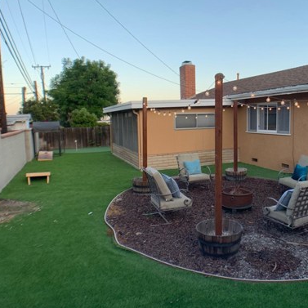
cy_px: 159
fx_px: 393
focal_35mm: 39
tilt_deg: -8.0
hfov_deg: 42.3
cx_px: 205
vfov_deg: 42.8
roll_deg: +0.8
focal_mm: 4.25
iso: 25
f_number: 1.8
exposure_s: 1/231
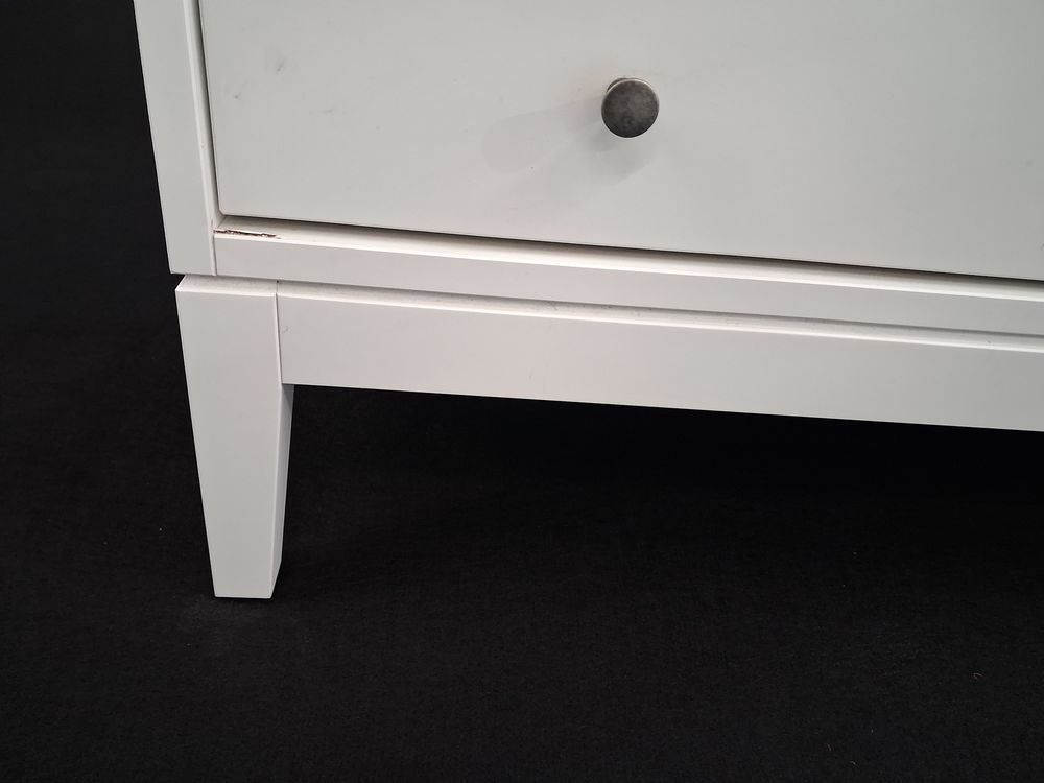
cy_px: 392
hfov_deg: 65.3
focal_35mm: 27
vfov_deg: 51.4
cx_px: 522
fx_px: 814
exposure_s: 1/60
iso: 320
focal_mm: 4
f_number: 1.8
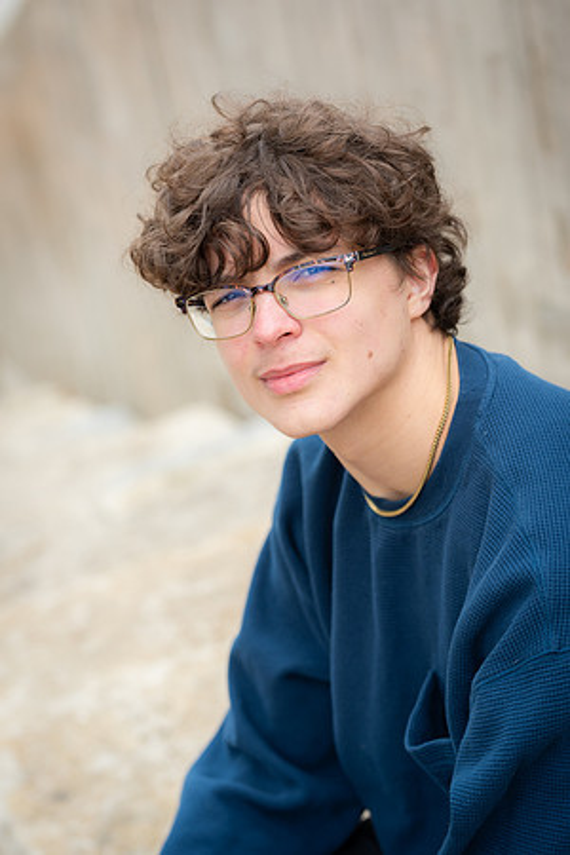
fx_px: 2019
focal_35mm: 85
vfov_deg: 23.9
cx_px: 285
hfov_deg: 16.1
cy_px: 428
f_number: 3.5
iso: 80
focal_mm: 85
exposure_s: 1/125
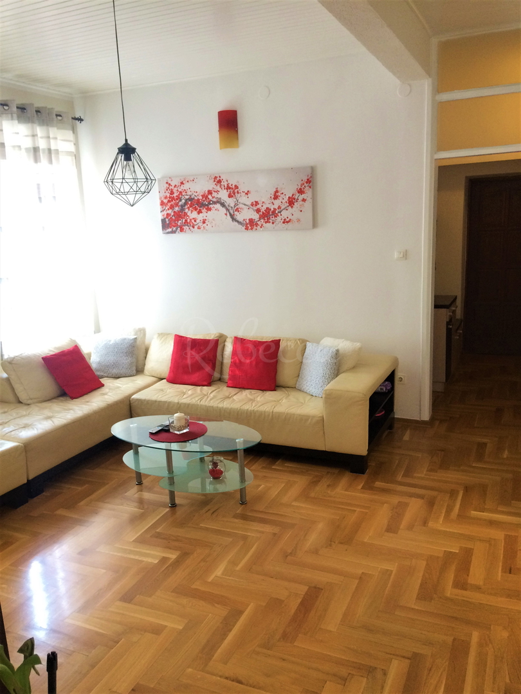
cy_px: 347
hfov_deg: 48.2
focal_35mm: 29
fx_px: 582
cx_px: 260
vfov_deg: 61.7
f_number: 2.2
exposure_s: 1/33
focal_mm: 4.15
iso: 80
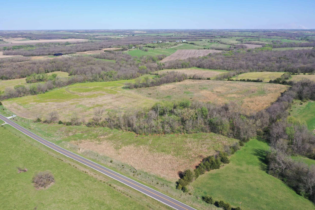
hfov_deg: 65.5
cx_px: 158
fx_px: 245
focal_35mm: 28
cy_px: 105
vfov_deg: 46.4
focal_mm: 10.26
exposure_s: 1/400
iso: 100
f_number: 5.6
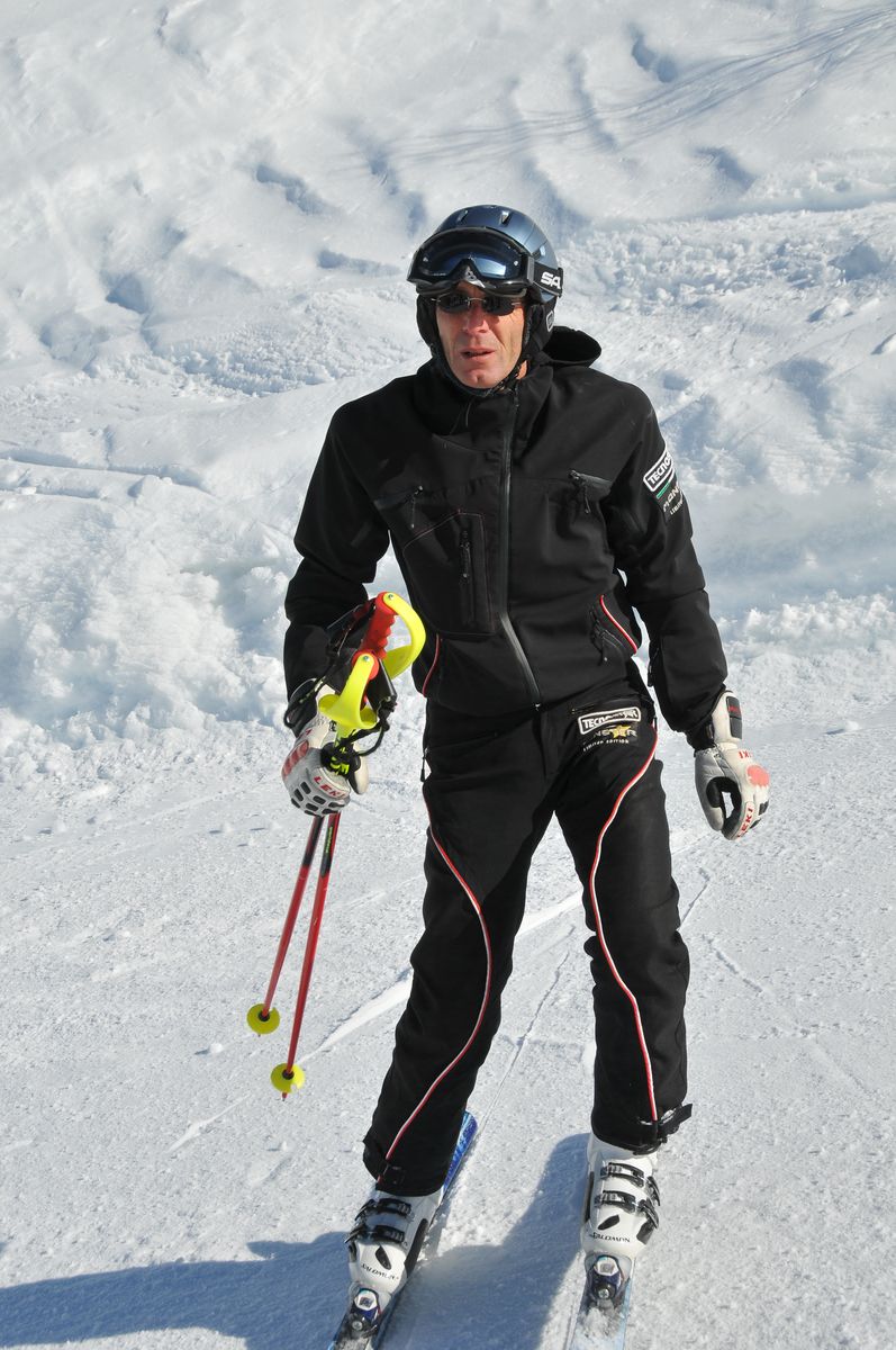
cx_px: 448
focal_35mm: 69
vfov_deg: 29.3
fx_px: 2583
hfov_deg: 19.7
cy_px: 675
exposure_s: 1/500
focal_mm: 46
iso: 200
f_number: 13
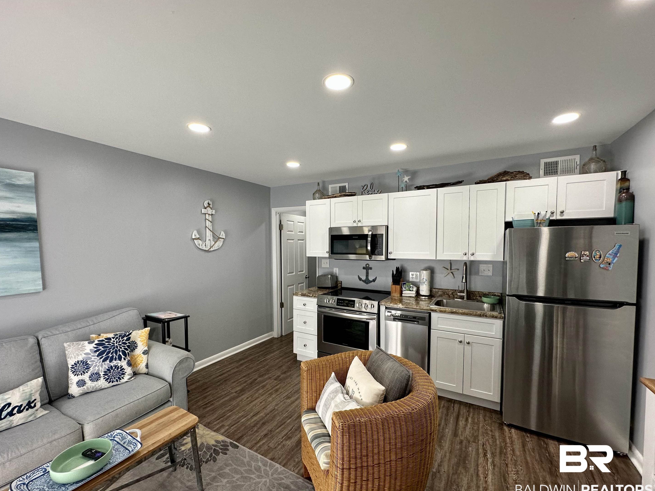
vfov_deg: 81.7
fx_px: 284
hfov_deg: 98.2
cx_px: 323
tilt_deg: -3.6
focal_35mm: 15
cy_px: 258
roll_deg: -0.1
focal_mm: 2.22
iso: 125
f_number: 2.2
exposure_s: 1/120
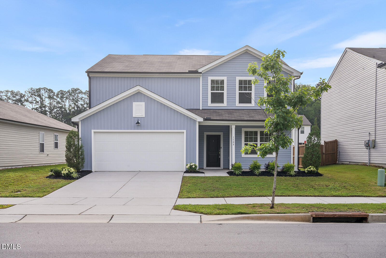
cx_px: 193
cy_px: 129
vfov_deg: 37.9
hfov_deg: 54.4
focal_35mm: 35
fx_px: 375
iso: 100
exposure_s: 1/40
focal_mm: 35
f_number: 14
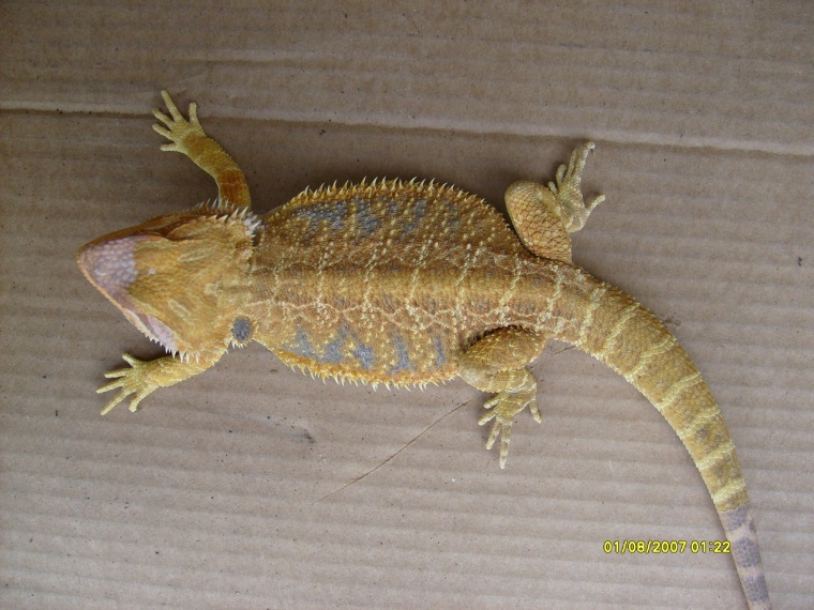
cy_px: 305
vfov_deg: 40.7
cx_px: 407
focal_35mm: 35
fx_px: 823
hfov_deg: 52.6
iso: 80
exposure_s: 1/250
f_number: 2.8
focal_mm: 5.8
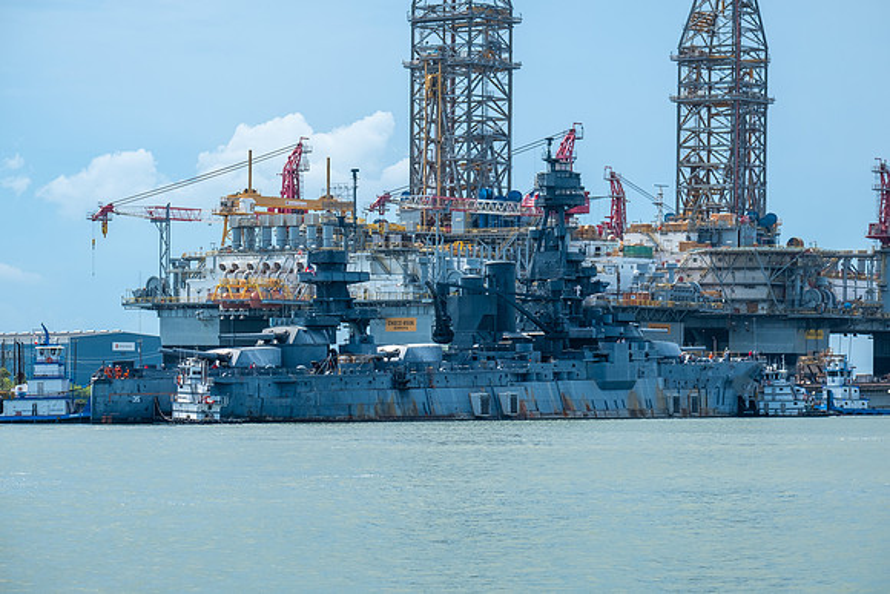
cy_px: 297
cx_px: 445
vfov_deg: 11.2
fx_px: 3041
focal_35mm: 123
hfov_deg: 16.6
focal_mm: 81.9
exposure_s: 1/680
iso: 200
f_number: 5
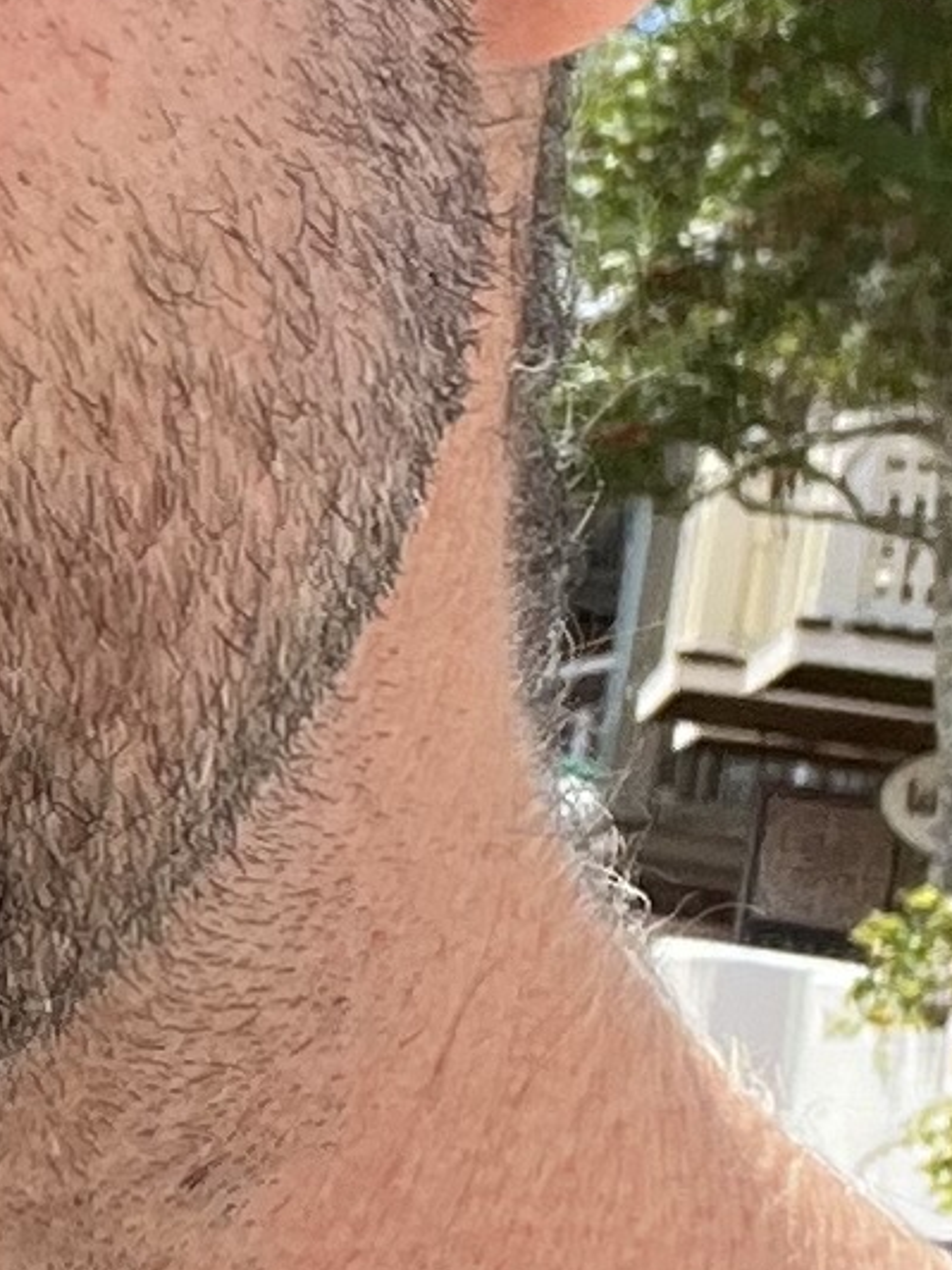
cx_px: -1689
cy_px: 442
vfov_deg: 11.4
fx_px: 6380
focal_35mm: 174
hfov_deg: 7.7
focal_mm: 2.71
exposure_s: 1/286
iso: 32
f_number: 2.2
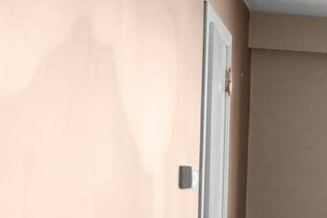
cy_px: 168
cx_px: 1118
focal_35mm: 112
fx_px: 1017
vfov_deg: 12.2
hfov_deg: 9.8
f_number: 11
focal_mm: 16
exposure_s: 1/5
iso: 500
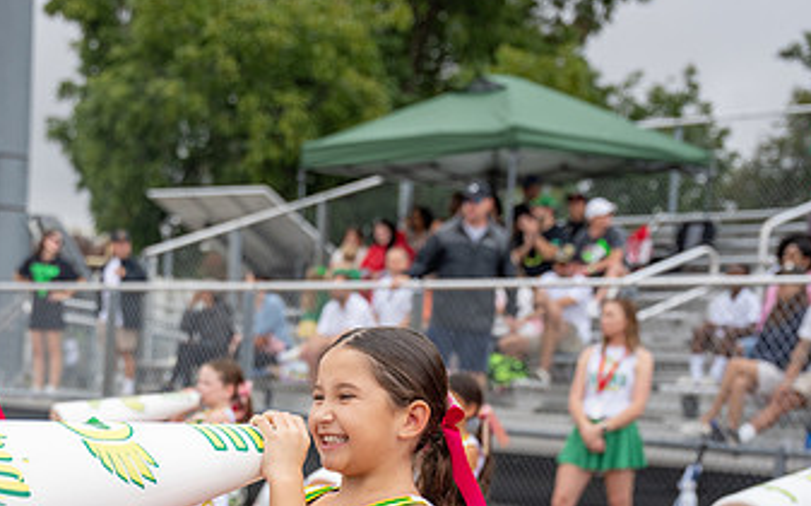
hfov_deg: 25.9
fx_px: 1745
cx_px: 215
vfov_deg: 16.2
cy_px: 484
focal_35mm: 79
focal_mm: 42
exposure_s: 1/1250
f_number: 2.8
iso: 320
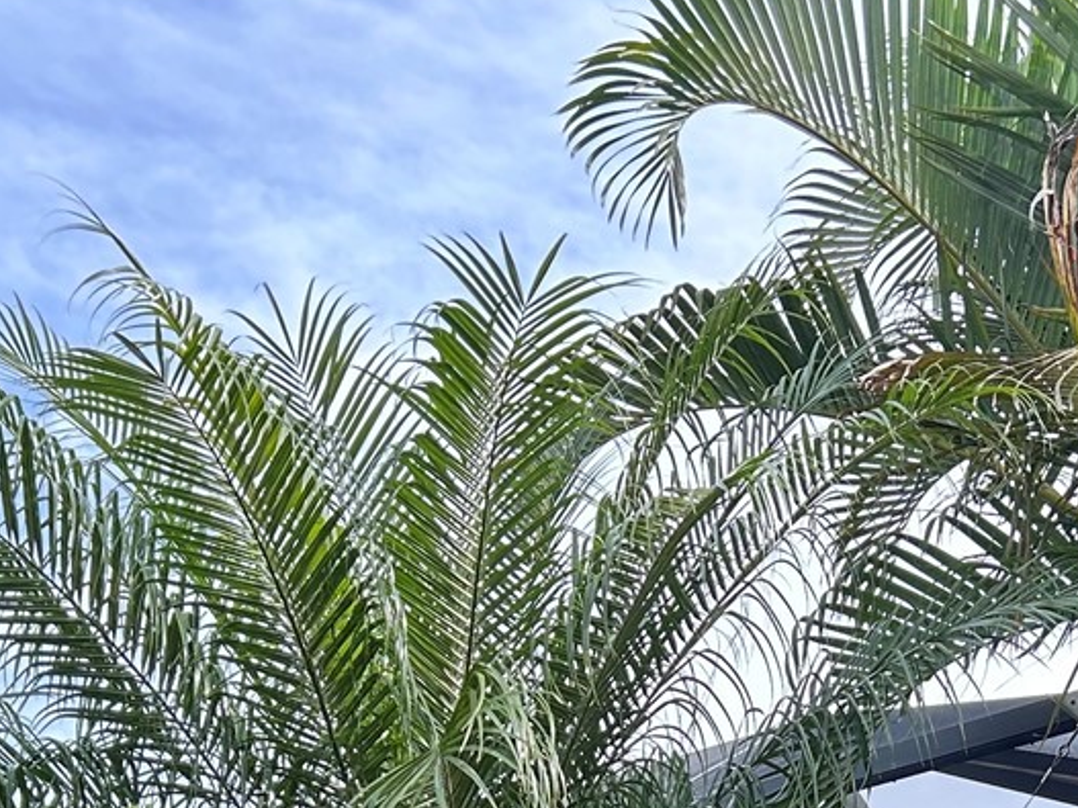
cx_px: 679
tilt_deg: +9.2
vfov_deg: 16.9
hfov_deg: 24.6
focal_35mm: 79
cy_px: 1201
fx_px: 2460
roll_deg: -0.7
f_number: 1.5
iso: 50
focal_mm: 5.7
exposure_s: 1/743
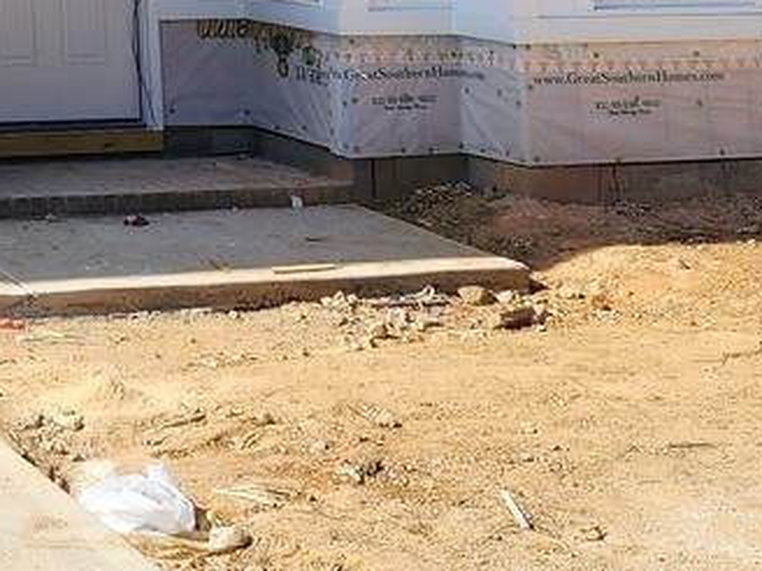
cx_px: -267
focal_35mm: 101
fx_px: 2223
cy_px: -573
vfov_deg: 12.8
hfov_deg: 18.0
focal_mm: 6.4
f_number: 1.8
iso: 12
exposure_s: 1/944
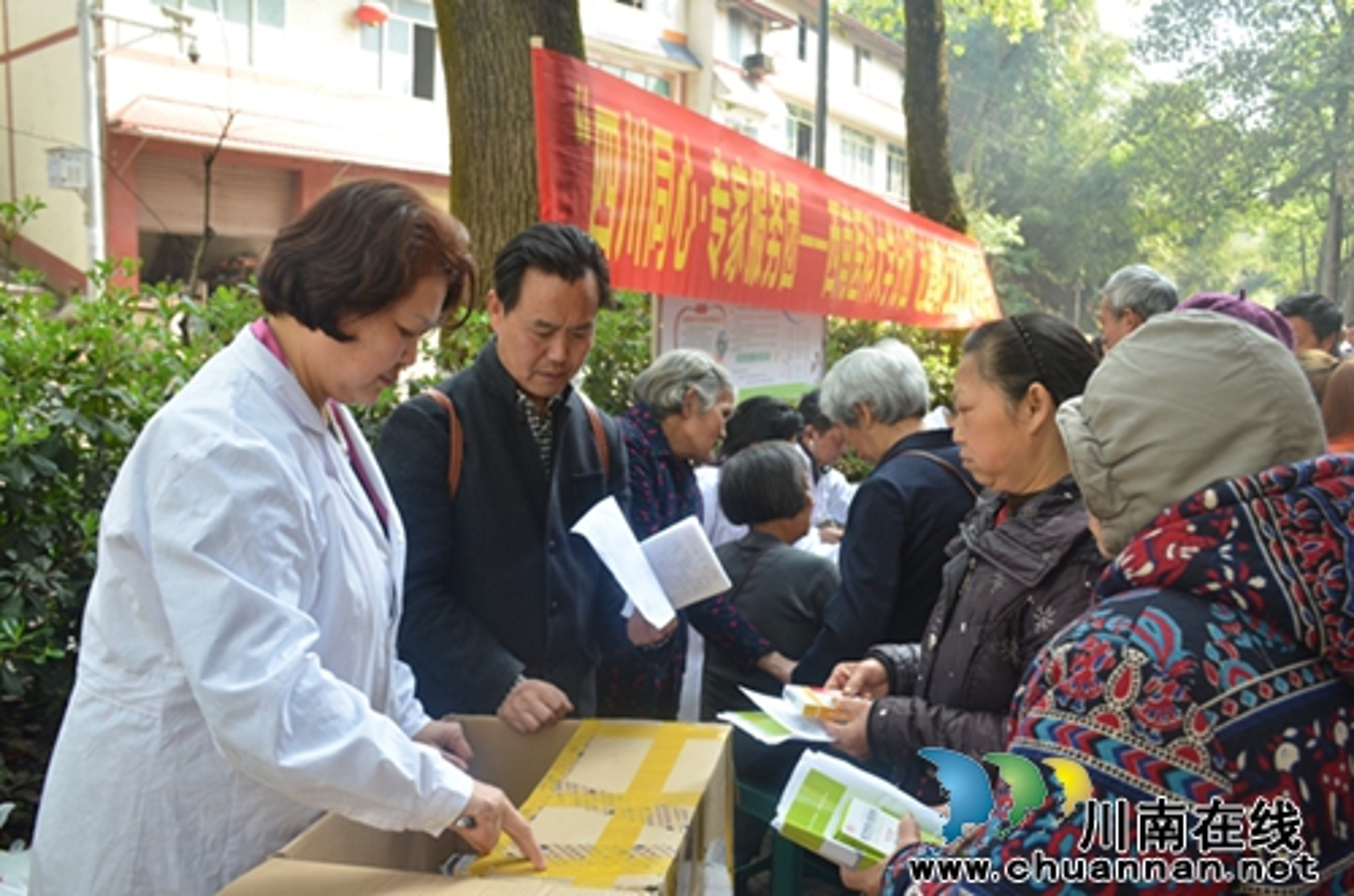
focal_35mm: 30
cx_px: 677
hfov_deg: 62.0
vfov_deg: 43.4
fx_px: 1126
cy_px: 448
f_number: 5.6
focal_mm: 20
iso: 250
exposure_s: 1/125
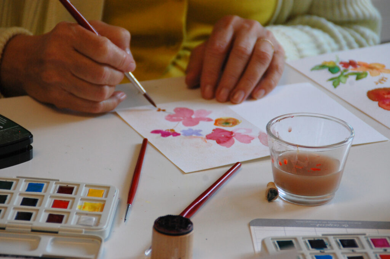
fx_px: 2435
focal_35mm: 225
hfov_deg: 9.2
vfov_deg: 6.1
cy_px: 130
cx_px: 195
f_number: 6.3
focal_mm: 150
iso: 800
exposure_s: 1/200
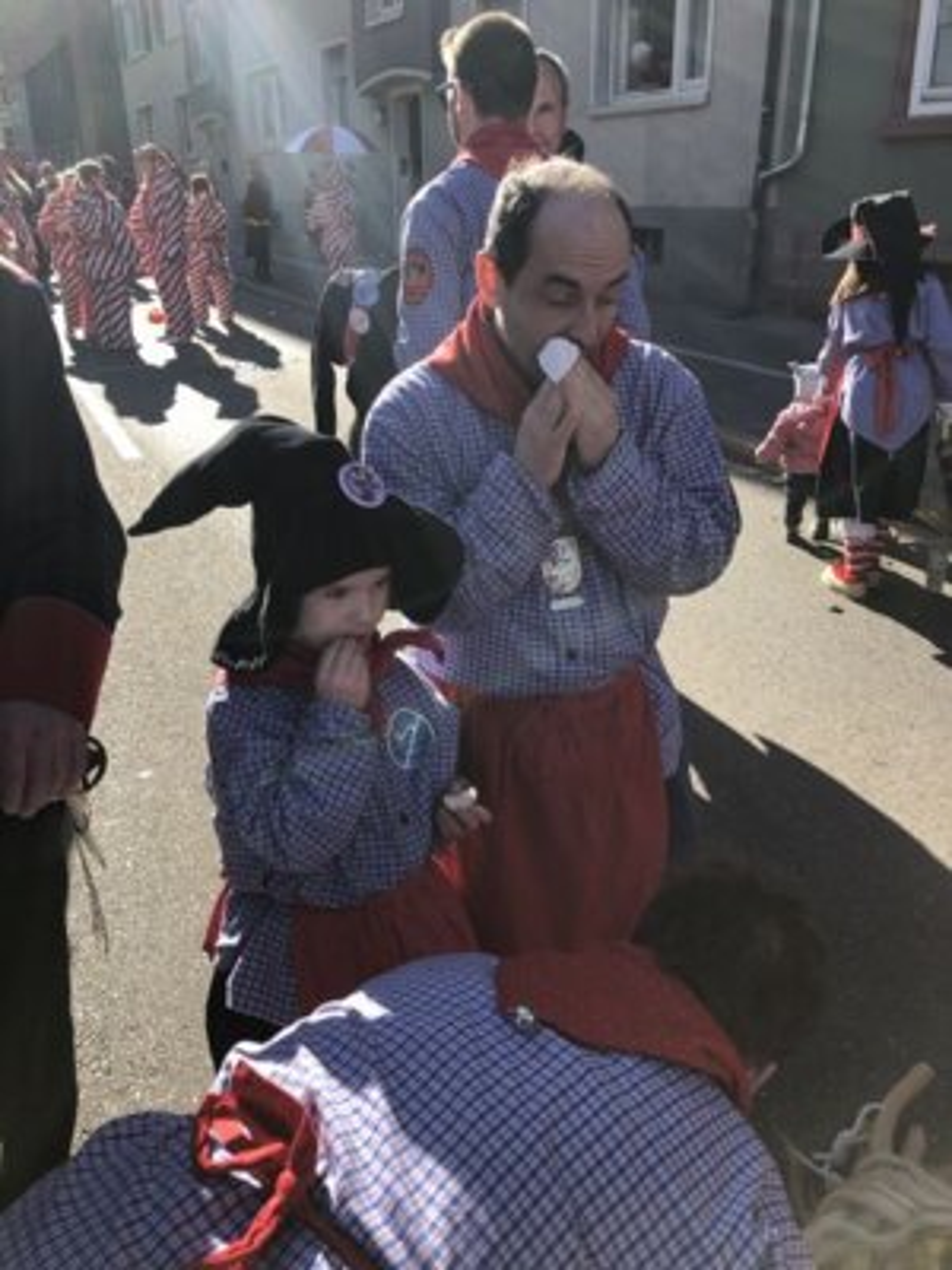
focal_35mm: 28
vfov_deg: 63.4
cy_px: 635
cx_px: 476
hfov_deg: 49.7
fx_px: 1027
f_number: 1.8
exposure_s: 1/695
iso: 20
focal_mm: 3.99
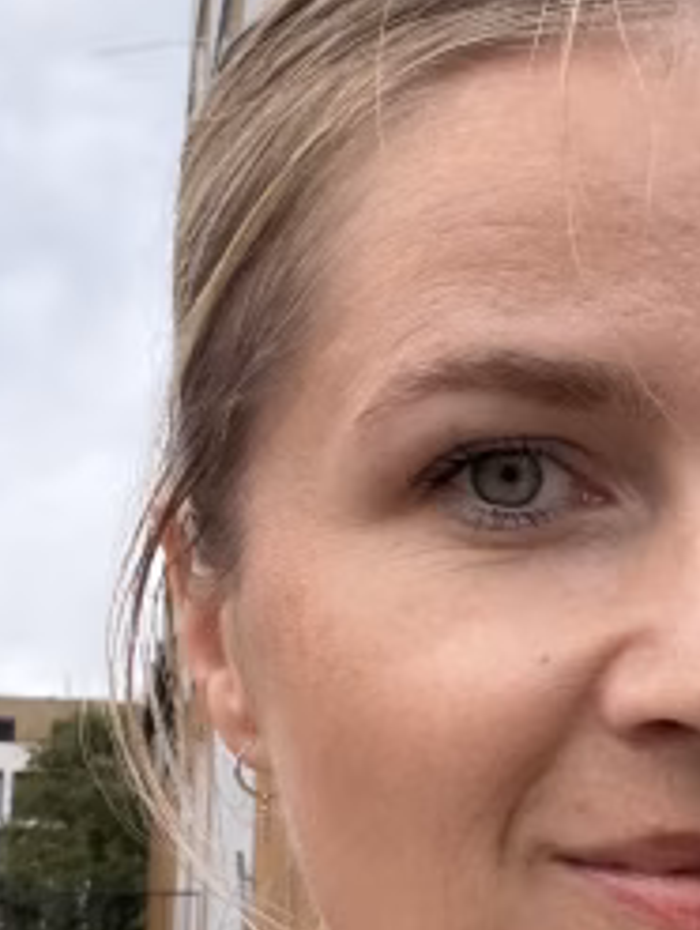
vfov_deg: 20.1
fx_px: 2609
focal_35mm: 97
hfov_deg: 14.9
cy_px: 633
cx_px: 783
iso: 32
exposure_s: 1/355
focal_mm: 2.71
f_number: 1.9
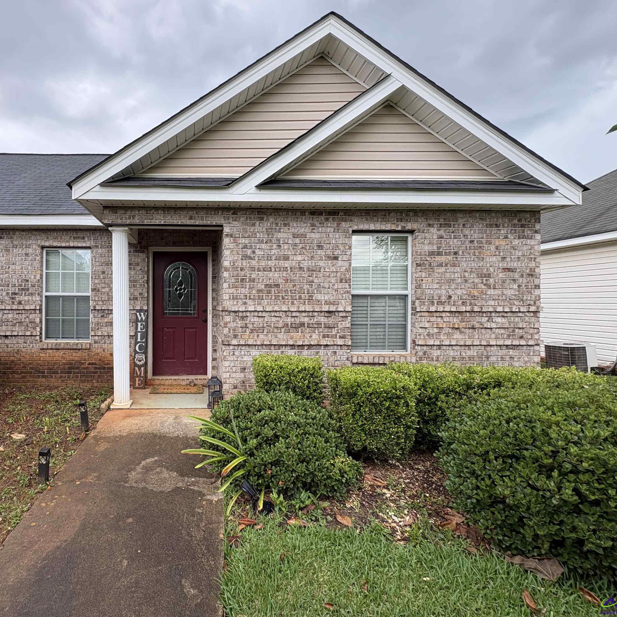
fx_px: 343
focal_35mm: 17
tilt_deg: -0.3
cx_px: 204
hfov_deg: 81.0
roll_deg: -0.4
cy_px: 303
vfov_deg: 84.0
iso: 40
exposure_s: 1/160
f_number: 2.2
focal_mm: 2.22
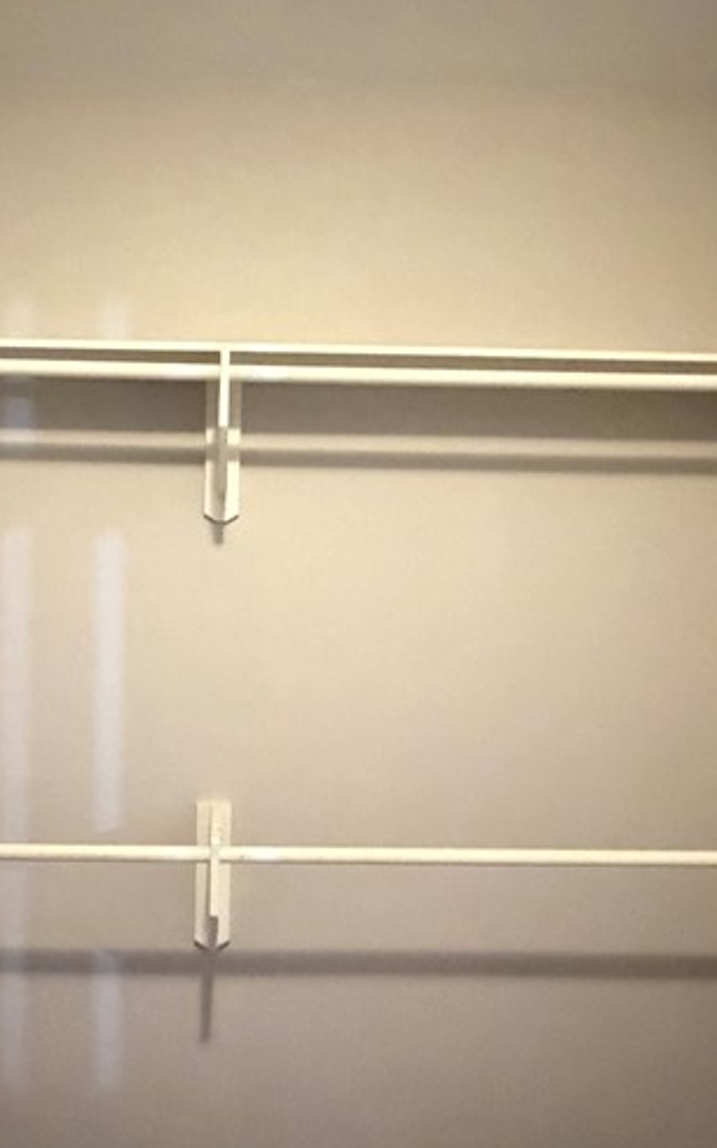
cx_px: 216
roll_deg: -1.1
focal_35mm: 31
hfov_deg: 39.9
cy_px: 574
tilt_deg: +2.1
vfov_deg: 61.2
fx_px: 970
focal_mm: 2.22
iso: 1250
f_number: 2.2
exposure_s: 1/60
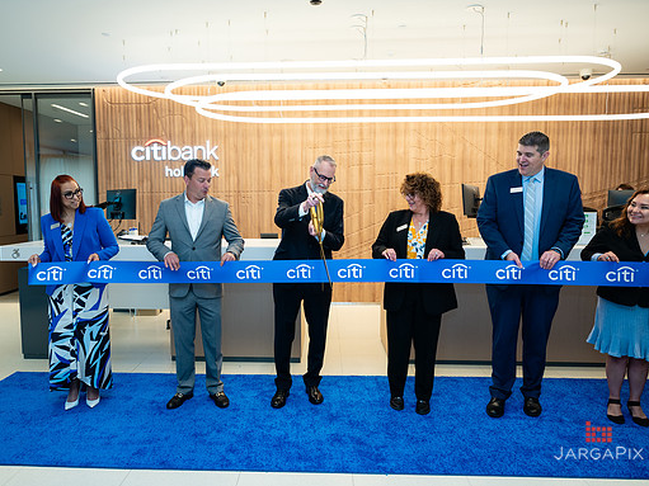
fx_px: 506
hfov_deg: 65.2
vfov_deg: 51.3
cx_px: 300
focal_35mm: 27
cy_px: 241
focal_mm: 24
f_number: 3.5
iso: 500
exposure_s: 1/200
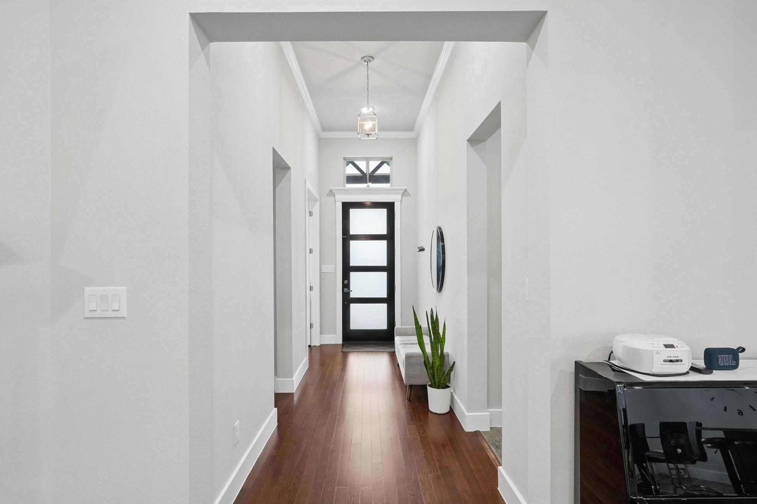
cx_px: 371
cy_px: 266
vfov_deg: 67.3
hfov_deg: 90.0
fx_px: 378
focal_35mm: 18
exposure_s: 1/15
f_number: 8
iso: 400
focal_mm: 17
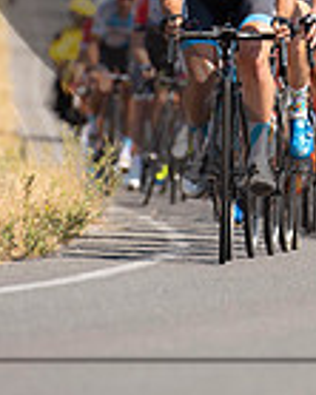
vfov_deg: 2.2
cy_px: 11
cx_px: 312
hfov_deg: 1.8
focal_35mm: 878
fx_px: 10276
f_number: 4
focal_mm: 200
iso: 100
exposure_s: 1/1250
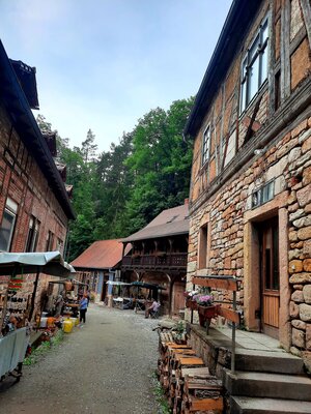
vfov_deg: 69.4
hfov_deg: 54.9
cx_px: 156
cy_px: 207
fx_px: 299
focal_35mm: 25
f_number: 2
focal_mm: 4.6
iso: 32
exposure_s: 1/556
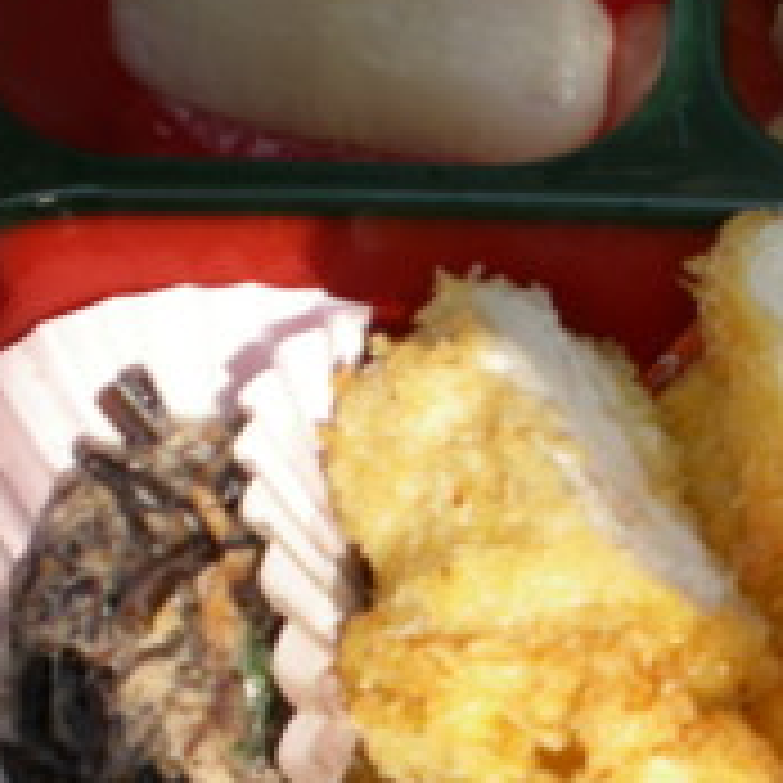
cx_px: 909
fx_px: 2226
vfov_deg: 19.9
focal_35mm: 87
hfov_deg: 19.0
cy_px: 549
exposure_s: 1/226
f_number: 3.1
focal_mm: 6.3
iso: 50
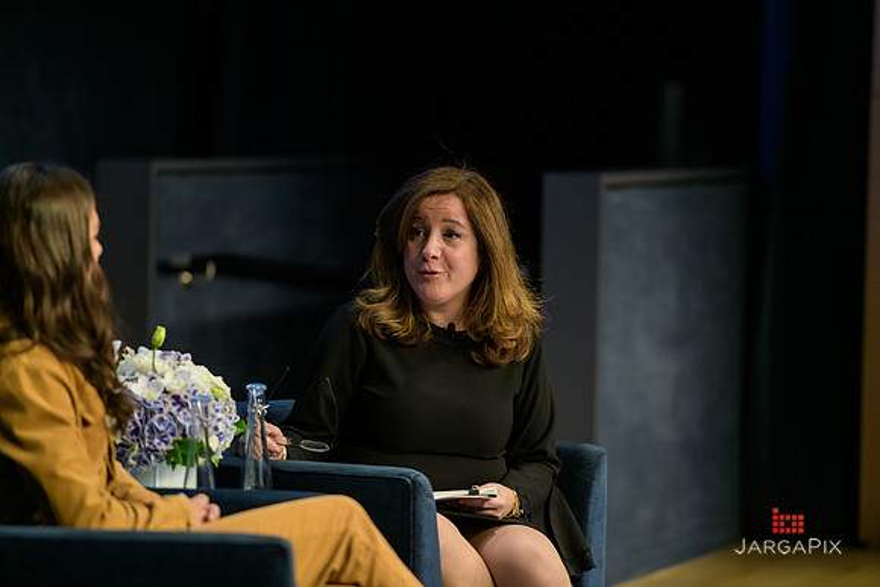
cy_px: 294
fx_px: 4890
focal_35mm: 200
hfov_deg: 10.3
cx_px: 440
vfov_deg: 6.9
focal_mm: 200
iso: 1600
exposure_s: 1/200
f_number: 3.2
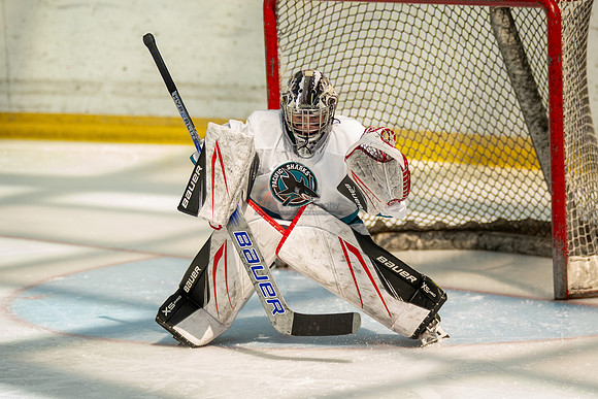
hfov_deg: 8.5
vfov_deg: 5.7
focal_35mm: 242
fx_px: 4021
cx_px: 352
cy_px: 186
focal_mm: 197
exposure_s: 1/3200
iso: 1600
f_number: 3.2
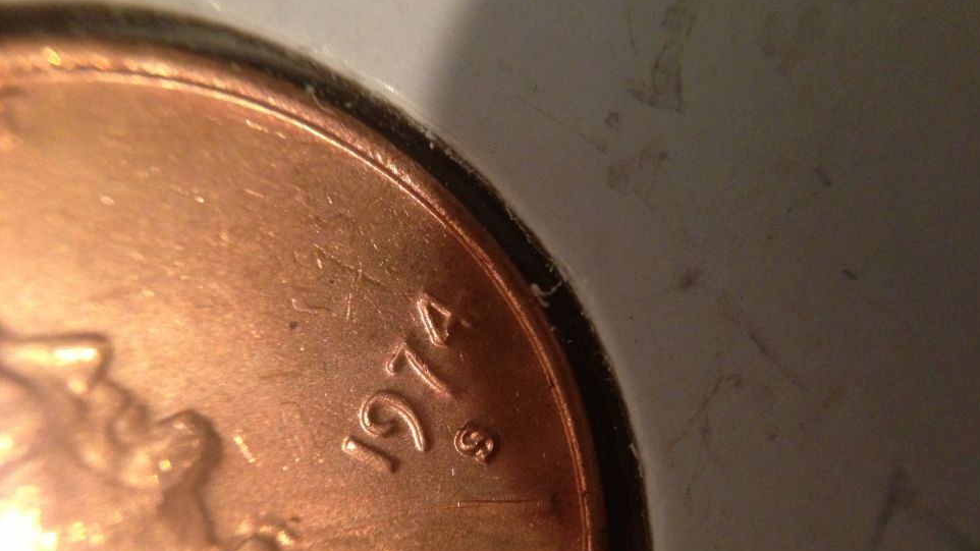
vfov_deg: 31.9
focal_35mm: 37
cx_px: 503
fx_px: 961
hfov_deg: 54.0
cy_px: 341
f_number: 2.4
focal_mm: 4.13
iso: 400
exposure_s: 1/15
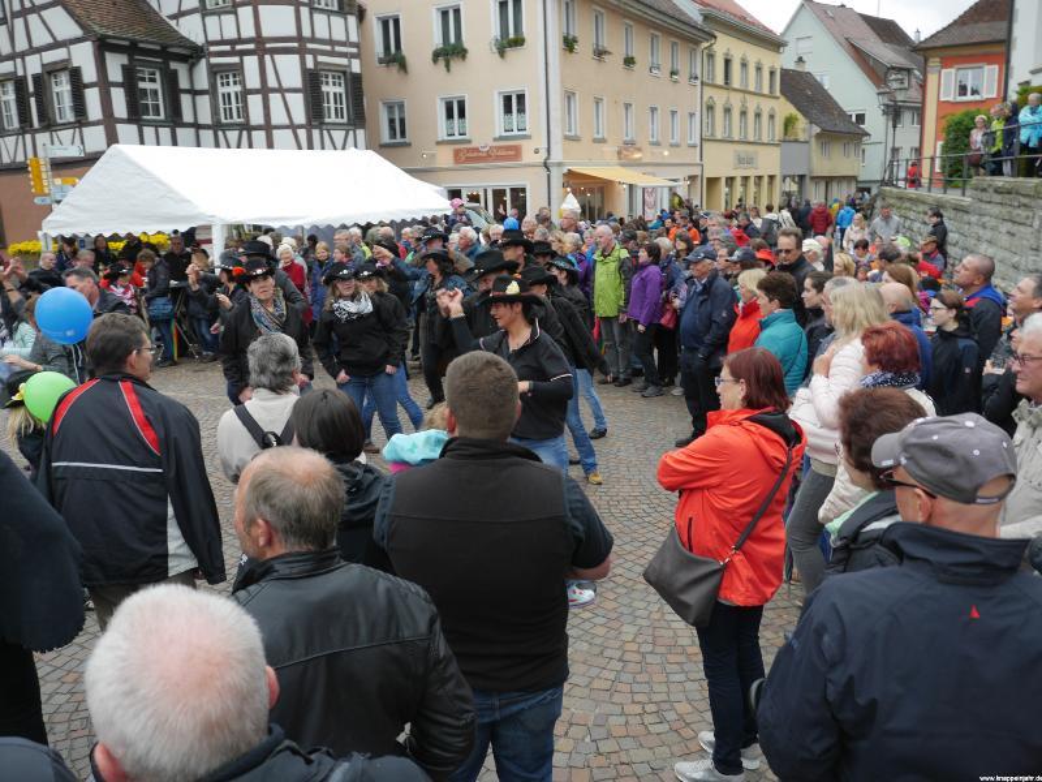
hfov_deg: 63.4
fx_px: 843
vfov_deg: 49.7
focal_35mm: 28
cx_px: 521
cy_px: 391
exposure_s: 1/125
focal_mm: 14
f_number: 4.5
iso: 200
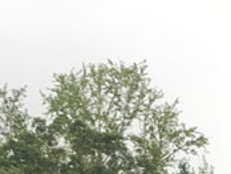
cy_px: 446
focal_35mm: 200
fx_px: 1336
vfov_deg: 6.9
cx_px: 271
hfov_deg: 9.7
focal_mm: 4.15
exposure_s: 1/176
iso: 25
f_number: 2.2
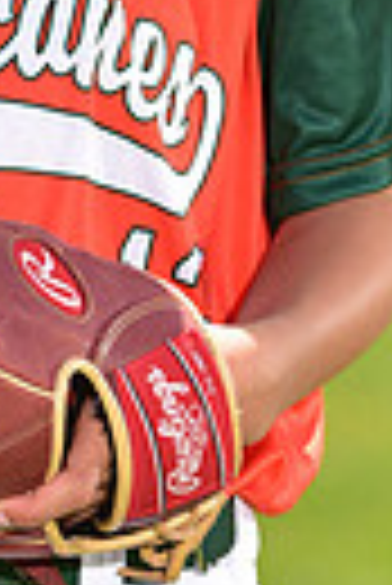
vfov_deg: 2.9
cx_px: -25
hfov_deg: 1.9
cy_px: -279
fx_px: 11630
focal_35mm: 714
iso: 80
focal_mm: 160
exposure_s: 1/200
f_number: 5.6
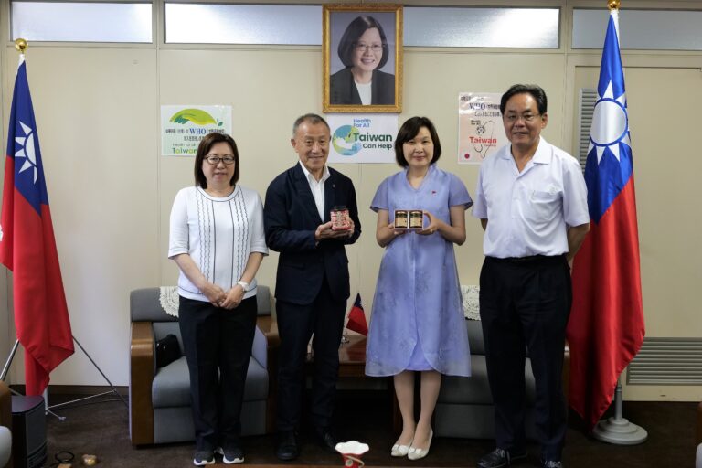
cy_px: 234
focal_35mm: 35
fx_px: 682
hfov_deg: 54.4
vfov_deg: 37.9
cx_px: 351
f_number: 5.6
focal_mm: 35
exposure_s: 1/100
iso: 2500
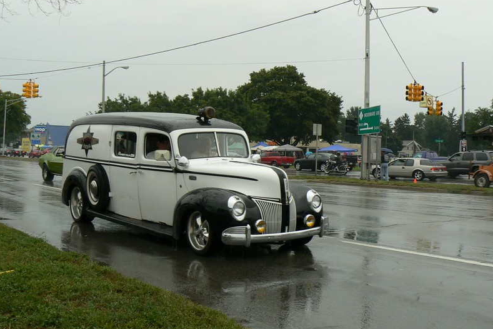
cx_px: 247
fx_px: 534
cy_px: 153
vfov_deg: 34.2
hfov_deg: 49.6
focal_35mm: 39
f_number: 5.6
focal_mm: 6
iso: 80
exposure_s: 1/200
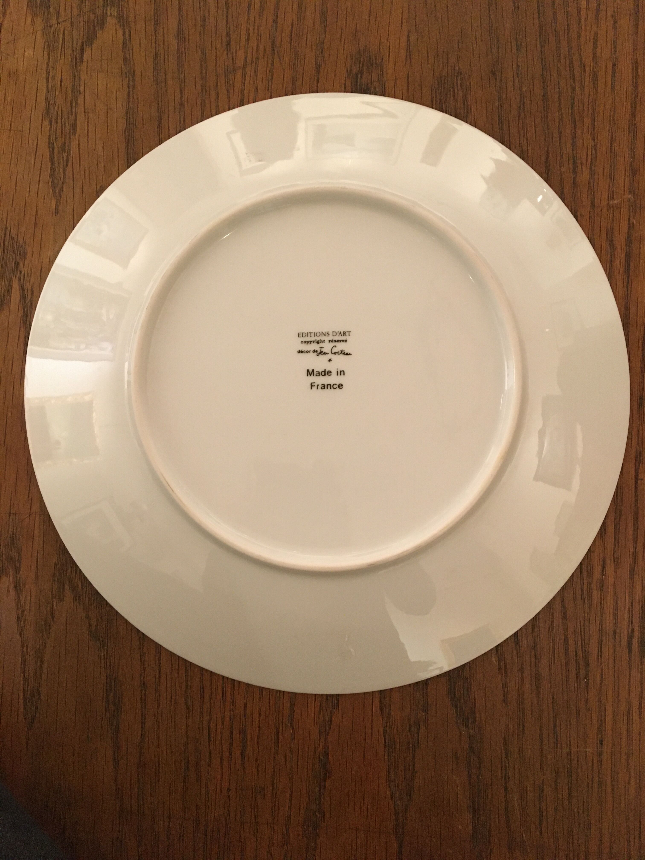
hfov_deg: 48.2
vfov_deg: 61.7
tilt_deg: -85.7
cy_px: 430
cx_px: 322
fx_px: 720
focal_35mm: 29
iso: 250
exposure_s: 1/33
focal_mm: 4.15
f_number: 2.2
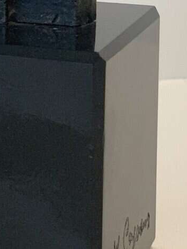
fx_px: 1528
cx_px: 2
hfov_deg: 7.0
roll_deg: -0.8
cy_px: -76
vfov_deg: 9.2
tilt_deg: -9.1
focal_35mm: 212
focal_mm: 6
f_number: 2.4
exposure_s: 1/76
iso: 125
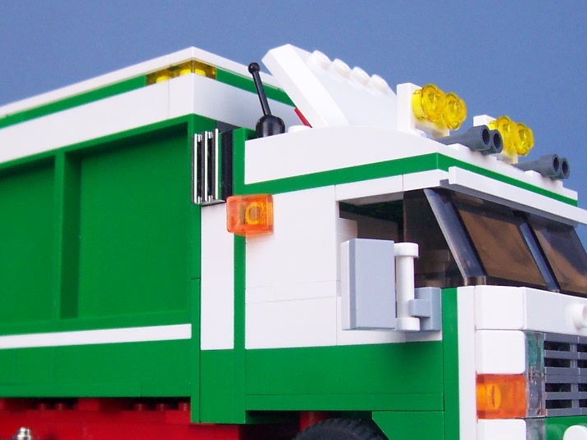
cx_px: 230
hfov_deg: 31.1
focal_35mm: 62
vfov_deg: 23.6
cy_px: 282
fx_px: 1051
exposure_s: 1/125
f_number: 2.8
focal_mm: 5.6
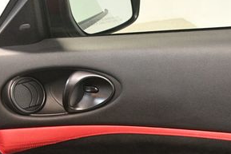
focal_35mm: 73
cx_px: 209
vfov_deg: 18.2
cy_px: 152
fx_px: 469
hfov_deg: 26.7
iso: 3200
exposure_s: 1/60
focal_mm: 22
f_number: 3.5
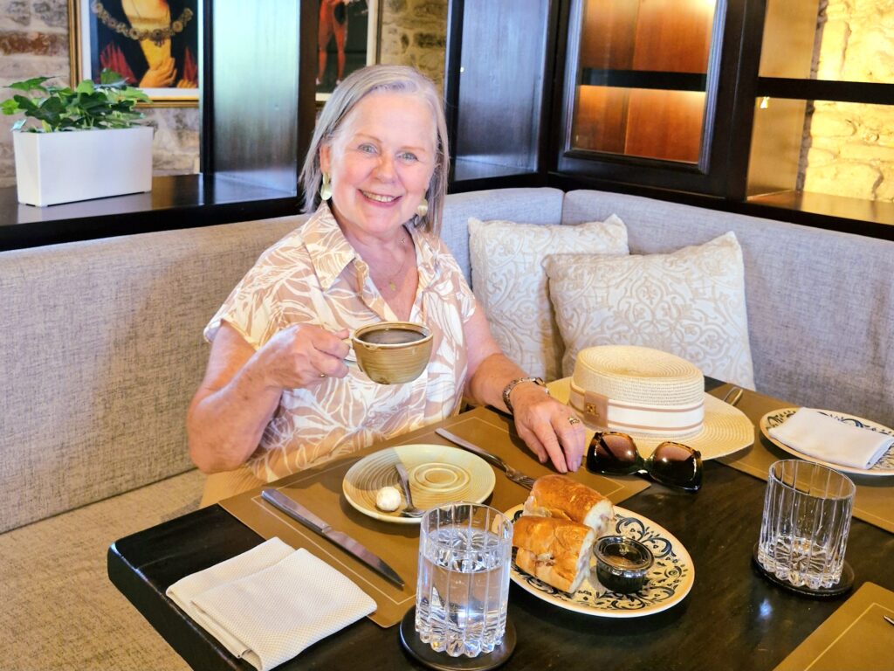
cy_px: 336
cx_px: 447
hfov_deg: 73.9
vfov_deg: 58.9
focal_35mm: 23
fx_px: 594
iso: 640
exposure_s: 1/40
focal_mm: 5.54
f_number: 1.8
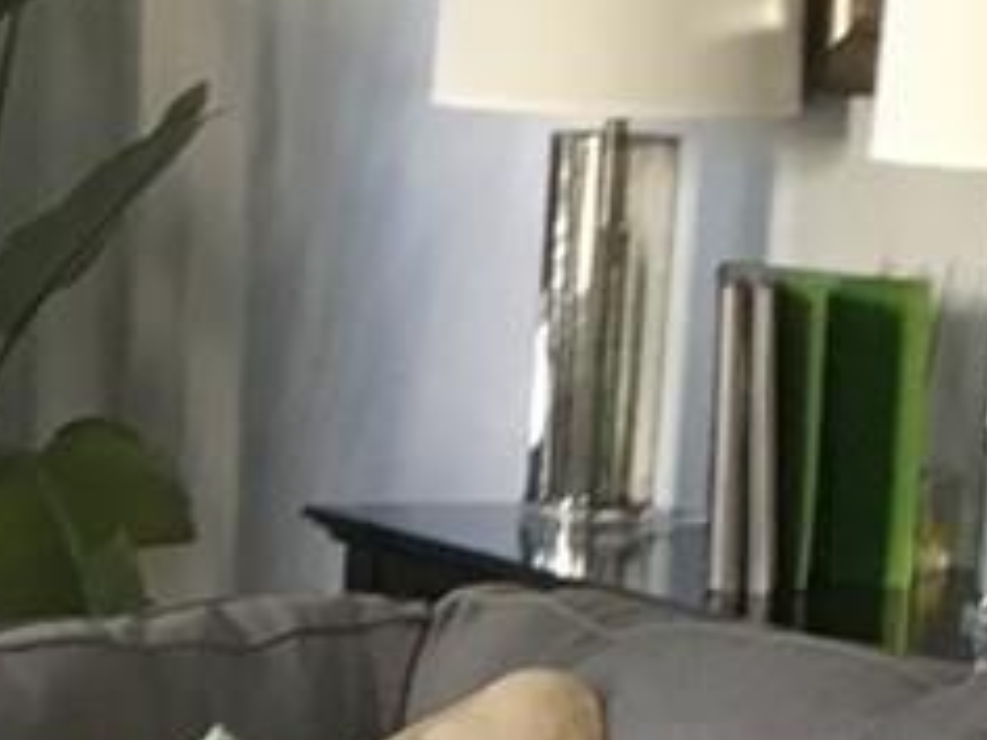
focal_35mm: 197
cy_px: 1693
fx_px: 5617
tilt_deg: -17.8
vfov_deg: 7.1
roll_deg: -2.8
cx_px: 4
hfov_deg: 10.0
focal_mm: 4.15
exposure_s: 1/30
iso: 80
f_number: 2.2
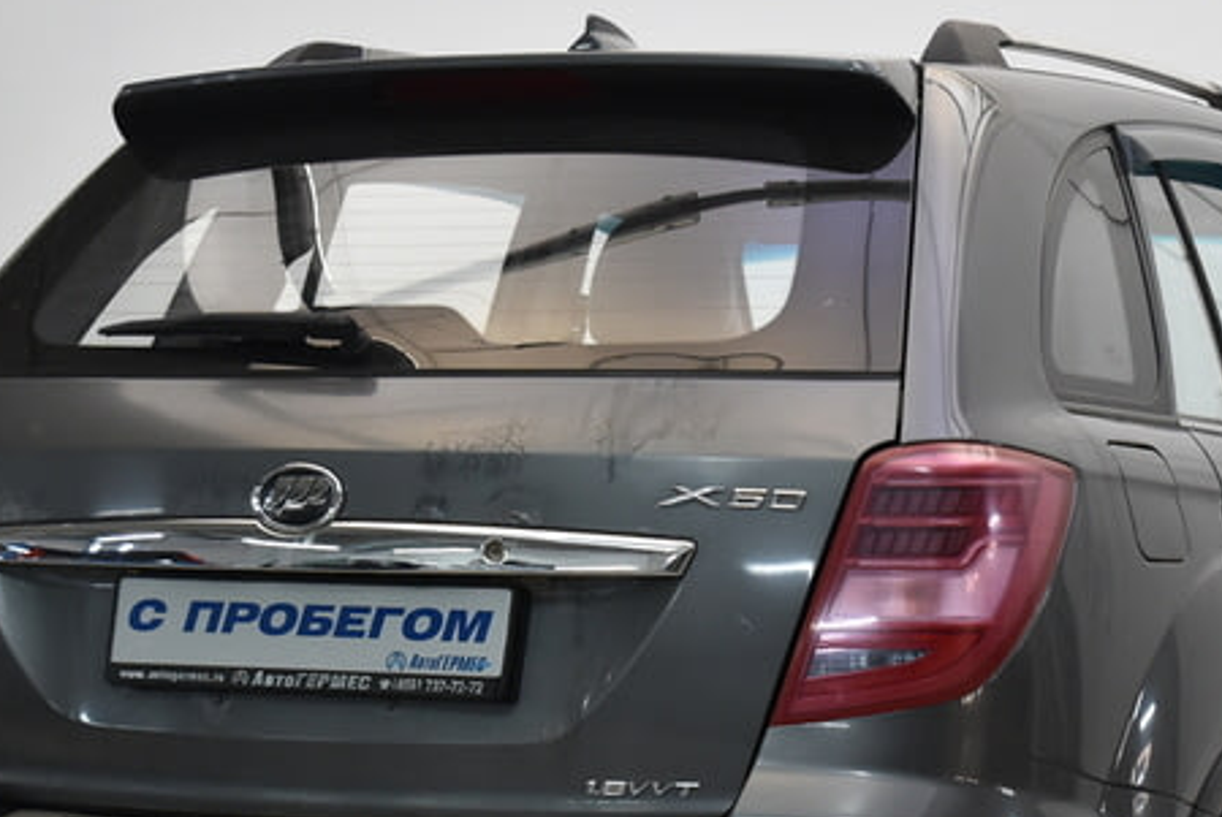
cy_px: 627
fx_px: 4077
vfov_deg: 11.4
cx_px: 769
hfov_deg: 17.0
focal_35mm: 120
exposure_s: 1/60
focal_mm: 40
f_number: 4.8
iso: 900
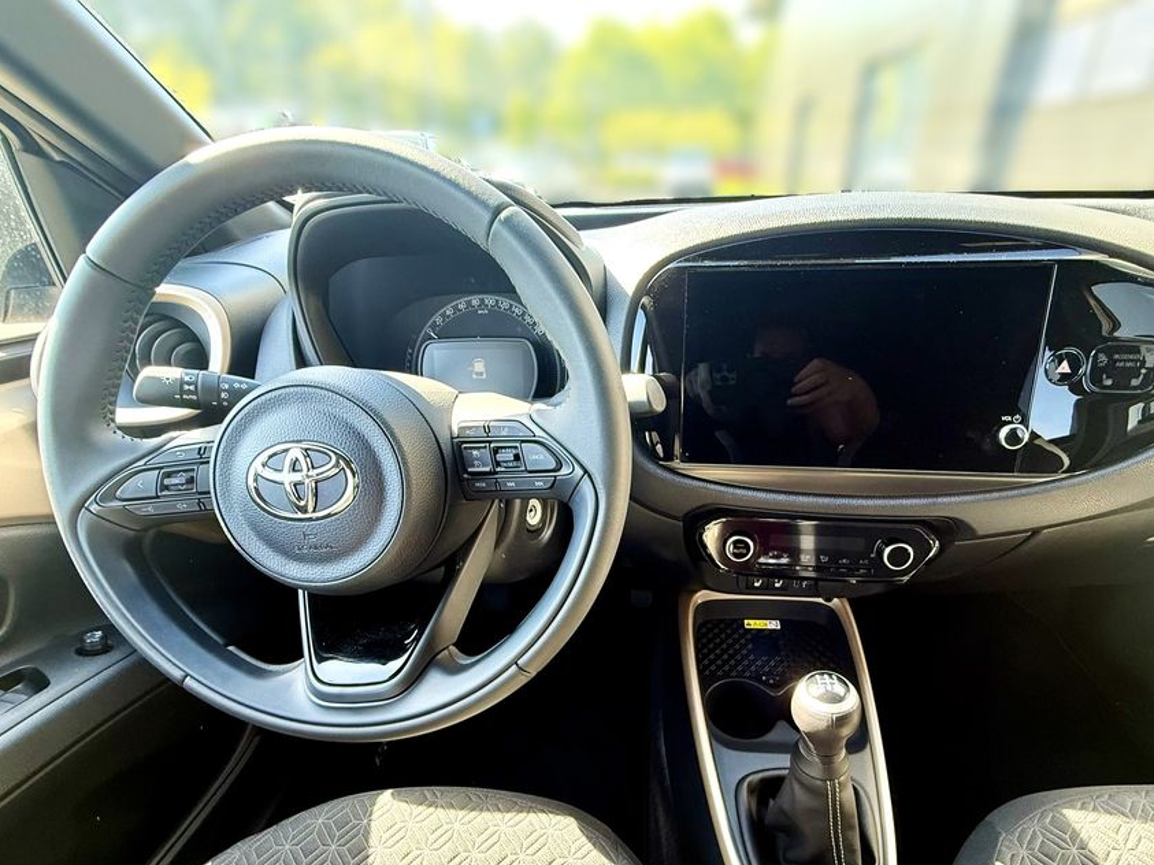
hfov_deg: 90.7
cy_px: 523
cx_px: 637
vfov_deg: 73.8
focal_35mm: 17
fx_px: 567
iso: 320
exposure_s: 1/99
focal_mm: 2.22
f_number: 2.2
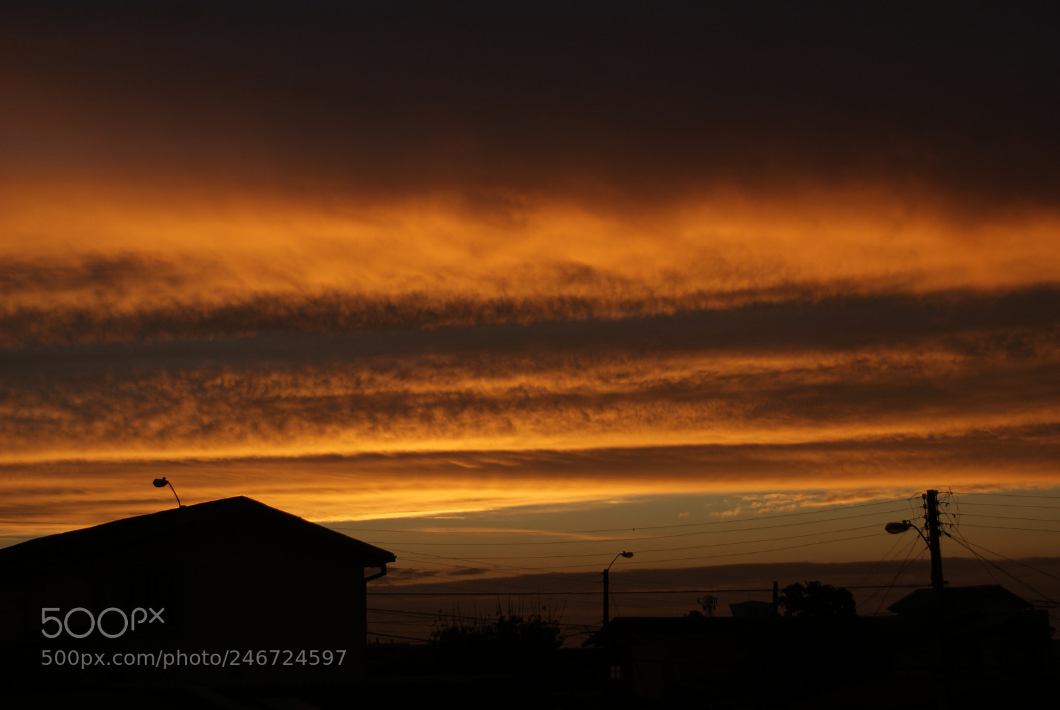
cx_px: 530
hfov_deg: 27.0
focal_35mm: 75
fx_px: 2211
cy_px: 355
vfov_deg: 18.2
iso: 100
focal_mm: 50
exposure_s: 1/250
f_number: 5.6
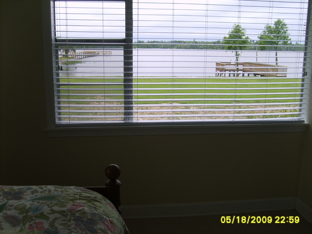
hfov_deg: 52.6
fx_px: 315
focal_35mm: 35
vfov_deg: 40.7
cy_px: 117
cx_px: 156
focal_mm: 5.8
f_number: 2.8
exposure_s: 1/350
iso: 50
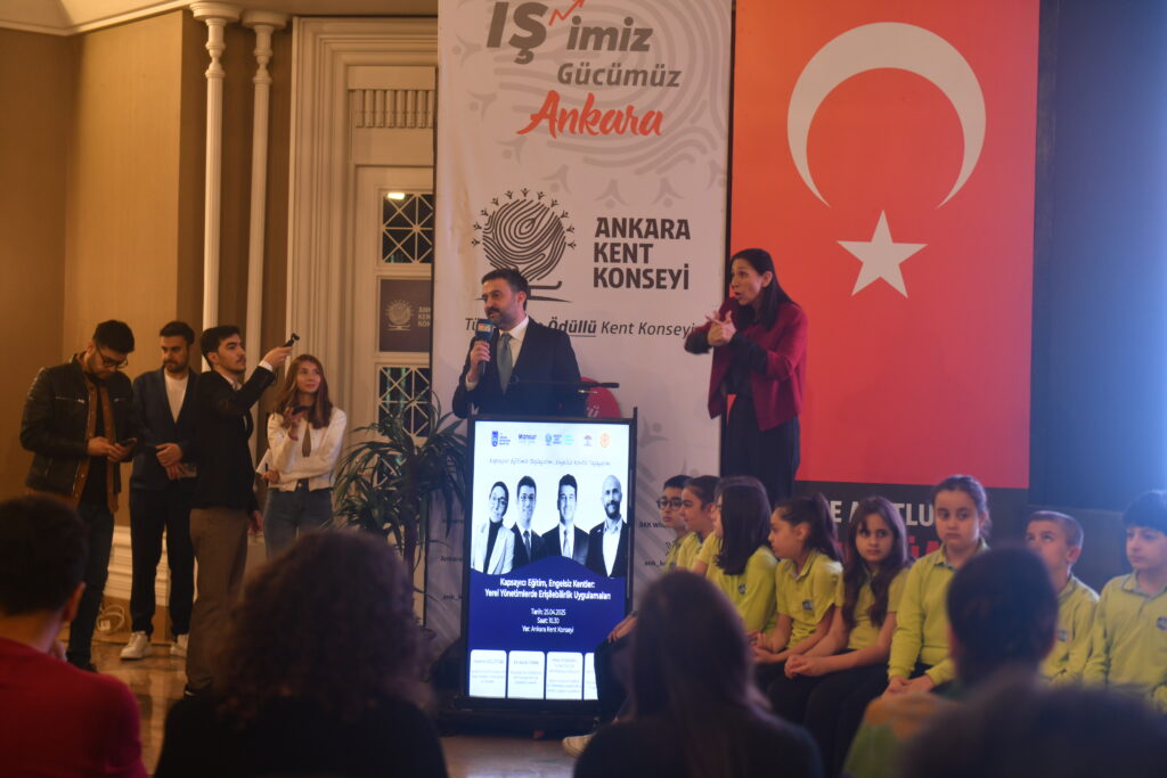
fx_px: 2140
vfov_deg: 20.6
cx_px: 584
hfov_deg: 30.5
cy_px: 389
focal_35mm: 66
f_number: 2.8
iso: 320
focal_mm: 66
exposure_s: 1/60
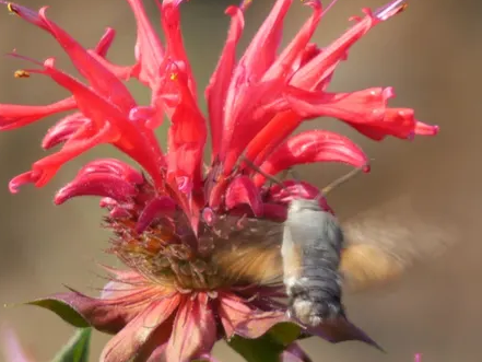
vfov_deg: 1.4
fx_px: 14889
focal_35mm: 1069
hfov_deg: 1.9
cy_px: 178
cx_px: 222
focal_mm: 132.1
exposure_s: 1/100
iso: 100
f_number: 5.6
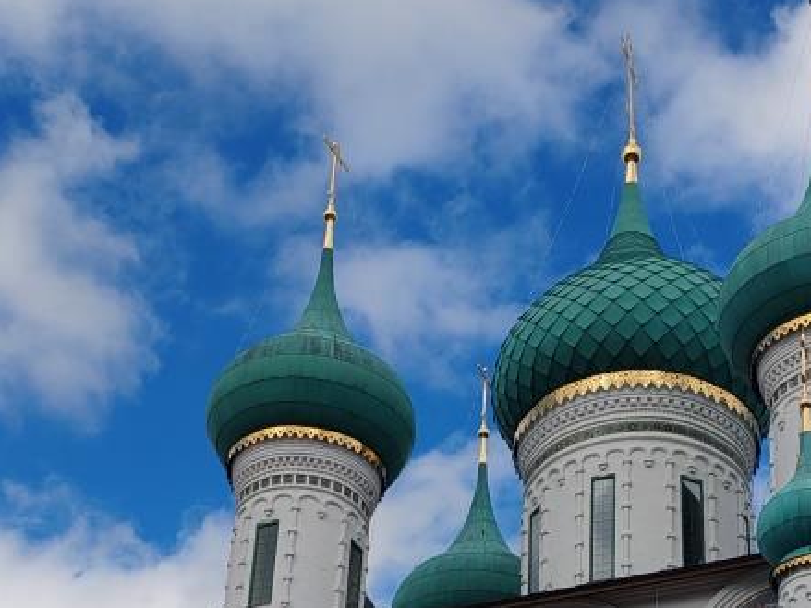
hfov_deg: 25.3
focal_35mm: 77
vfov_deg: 18.5
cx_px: 471
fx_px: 1803
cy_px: 645
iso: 50
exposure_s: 1/820
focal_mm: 6.12
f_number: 1.9
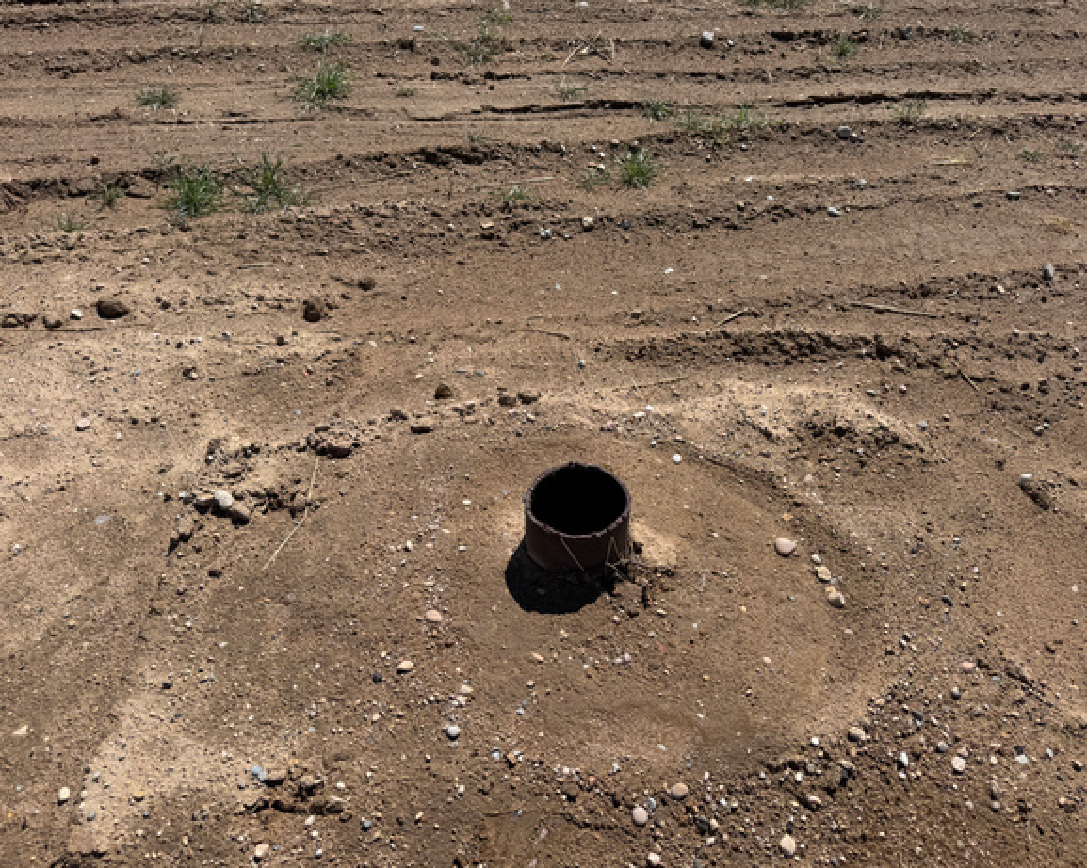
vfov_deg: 54.9
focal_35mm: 26
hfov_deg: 66.0
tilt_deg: -39.7
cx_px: 573
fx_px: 836
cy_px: 442
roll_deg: -2.1
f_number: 1.78
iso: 80
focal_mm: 6.76
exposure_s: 1/5814
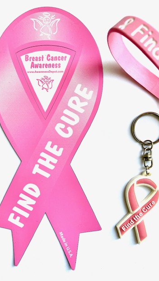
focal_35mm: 29
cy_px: 143
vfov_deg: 66.0
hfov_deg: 40.1
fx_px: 217
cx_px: 94
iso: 50
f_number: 1.8
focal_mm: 4.25
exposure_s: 1/120
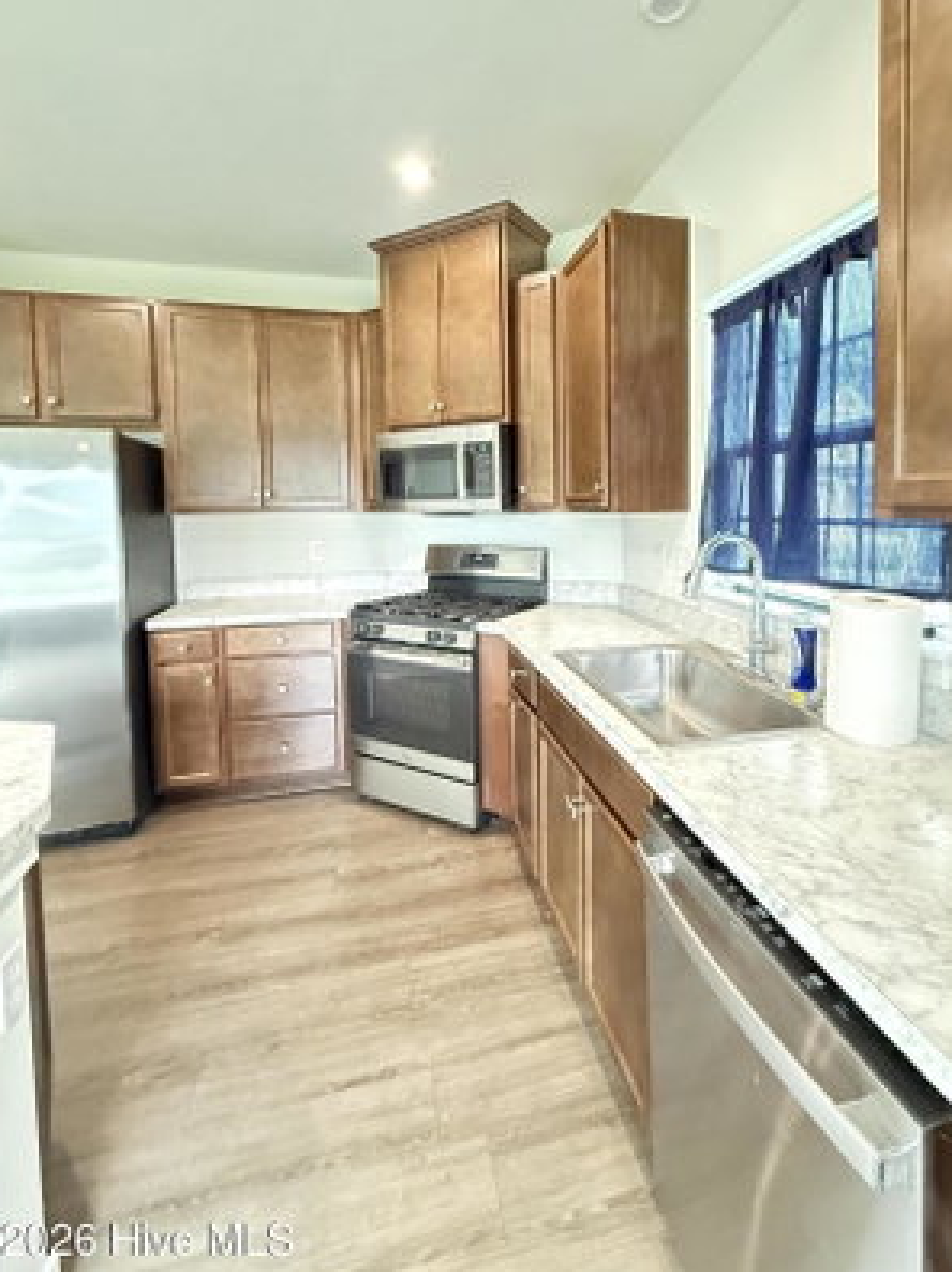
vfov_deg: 90.4
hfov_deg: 74.3
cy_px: 538
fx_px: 624
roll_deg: +0.4
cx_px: 544
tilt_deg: -2.3
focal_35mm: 17
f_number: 2.2
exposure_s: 1/60
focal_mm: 2.22
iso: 1000
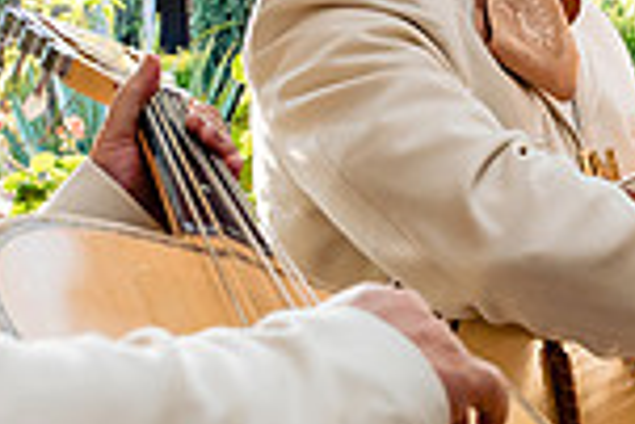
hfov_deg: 22.0
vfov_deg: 14.9
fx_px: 1624
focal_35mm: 92
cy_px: 128
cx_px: 429
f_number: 4.5
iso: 800
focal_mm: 24
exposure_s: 1/320
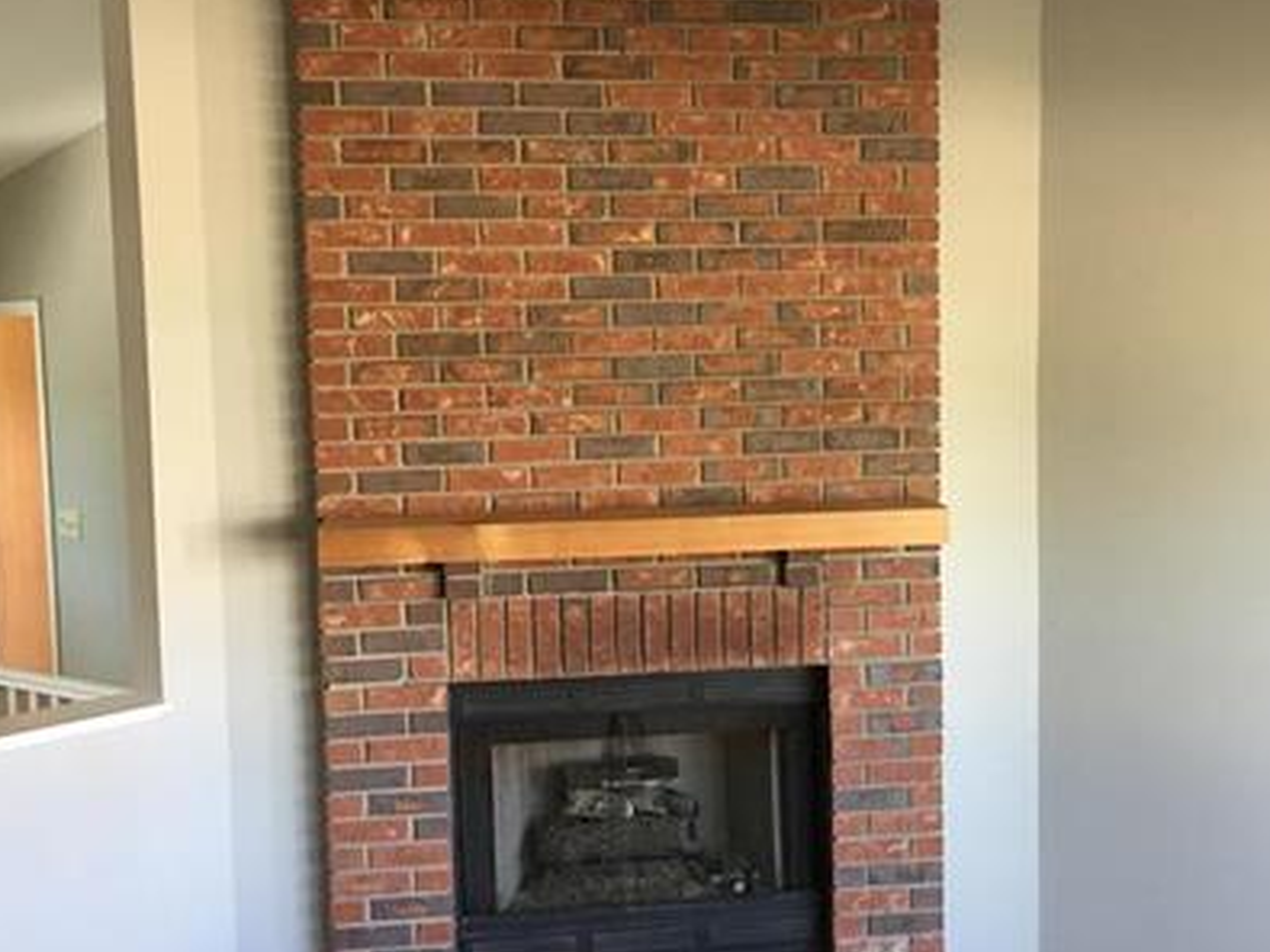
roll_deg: +1.0
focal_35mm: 47
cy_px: 492
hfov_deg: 40.3
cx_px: 756
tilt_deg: -5.1
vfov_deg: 30.9
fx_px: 1724
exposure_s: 1/15
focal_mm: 4.15
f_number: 2.2
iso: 50
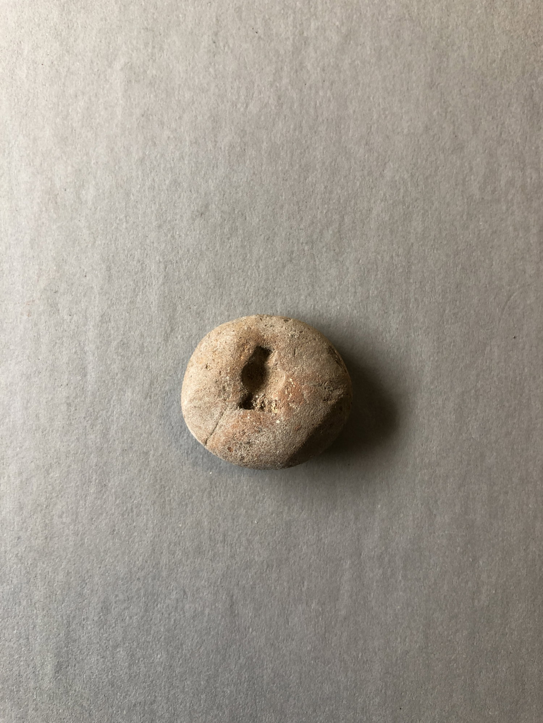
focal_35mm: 28
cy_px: 362
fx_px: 586
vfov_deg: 63.4
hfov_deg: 49.7
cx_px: 272
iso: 25
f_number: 1.8
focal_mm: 3.99
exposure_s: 1/30
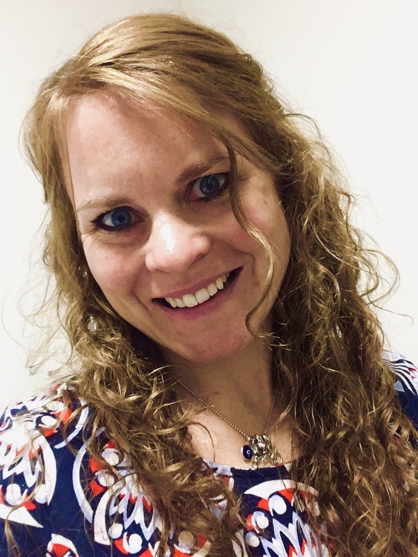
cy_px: 278
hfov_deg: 45.4
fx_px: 499
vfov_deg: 58.4
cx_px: 209
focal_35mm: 31
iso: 400
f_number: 2.4
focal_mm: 2.15
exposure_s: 1/20
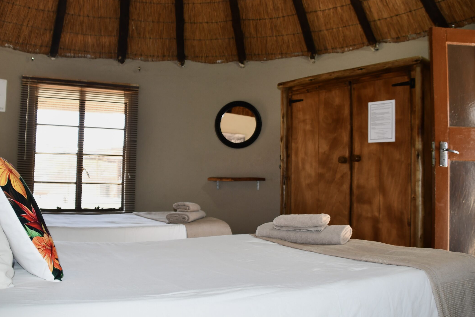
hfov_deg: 57.1
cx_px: 212
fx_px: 435
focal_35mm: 33
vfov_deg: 40.0
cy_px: 156
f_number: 4
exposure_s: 1/160
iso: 400
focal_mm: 18
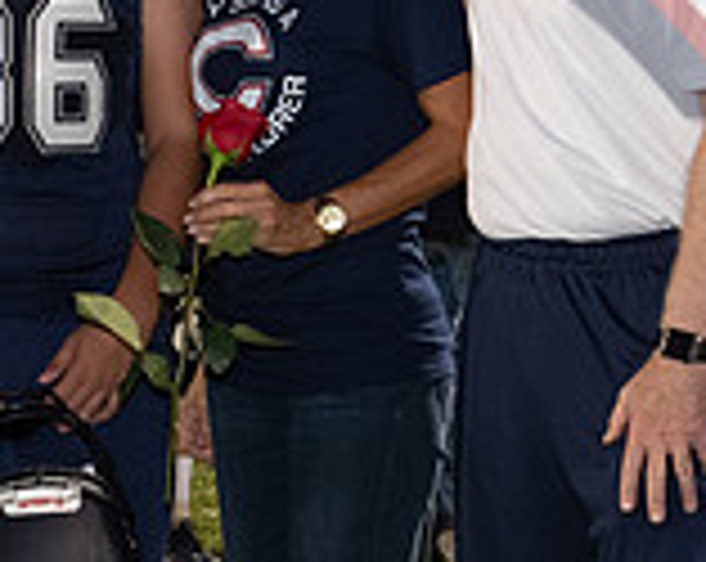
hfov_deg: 9.3
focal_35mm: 207
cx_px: 99
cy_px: 288
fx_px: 4317
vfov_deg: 7.4
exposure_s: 1/60
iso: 1400
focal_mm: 45
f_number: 7.1
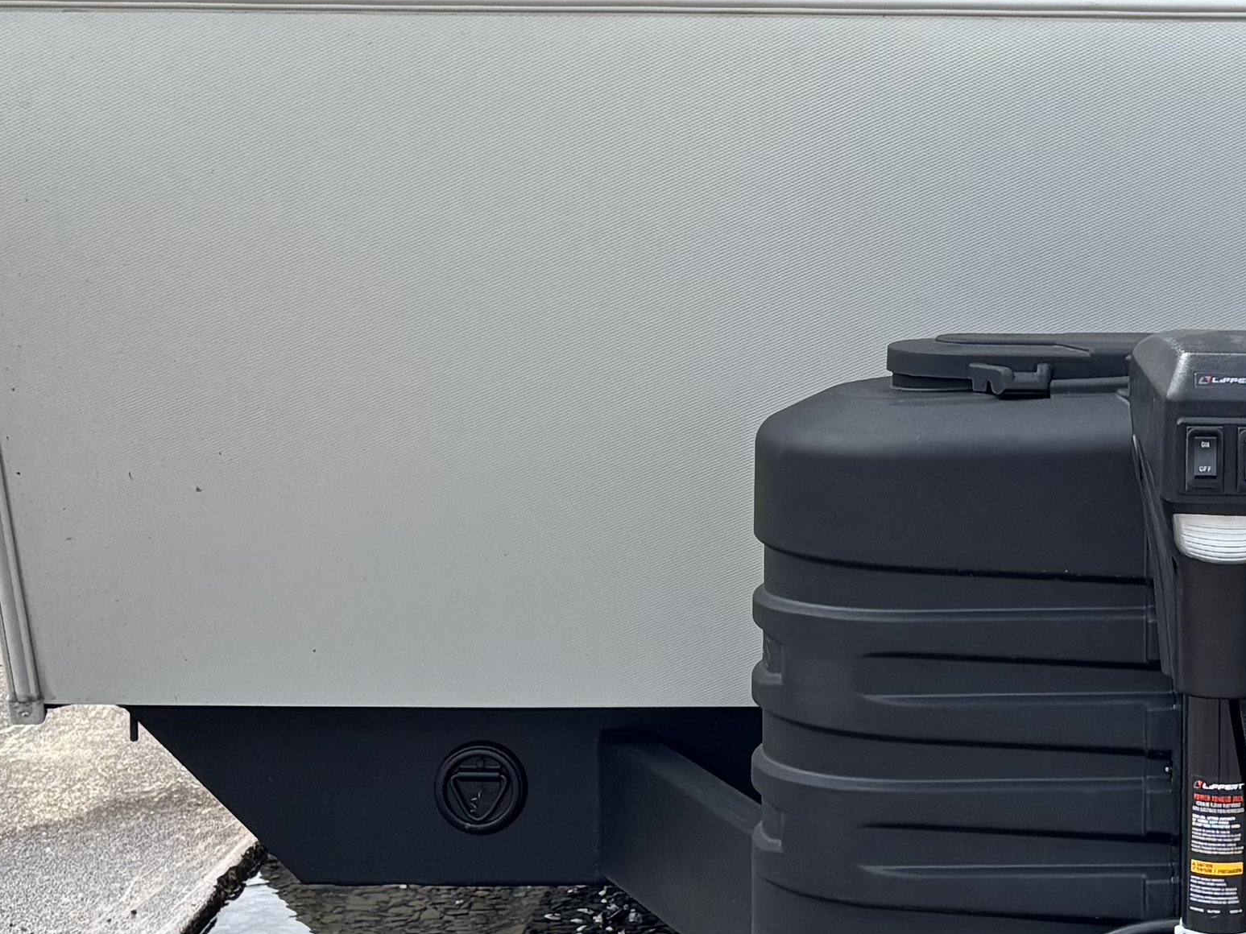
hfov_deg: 20.0
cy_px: 20
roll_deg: -0.9
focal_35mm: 96
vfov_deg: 15.2
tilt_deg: -1.8
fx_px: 3455
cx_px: 1134
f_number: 1.6
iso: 50
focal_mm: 5.96
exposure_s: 1/1984
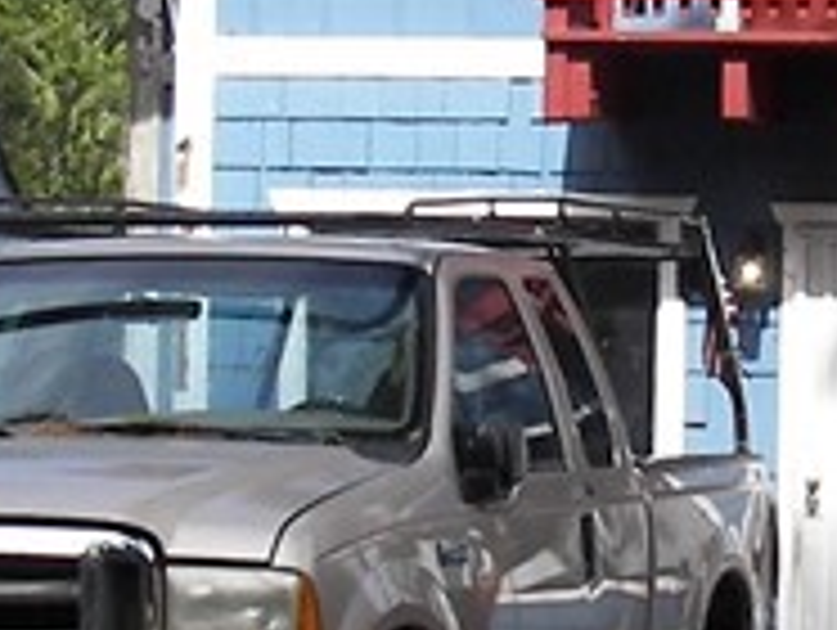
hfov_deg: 10.0
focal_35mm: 198
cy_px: 495
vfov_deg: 7.5
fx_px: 4794
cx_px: 392
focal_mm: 6
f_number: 2.8
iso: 50
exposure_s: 1/400
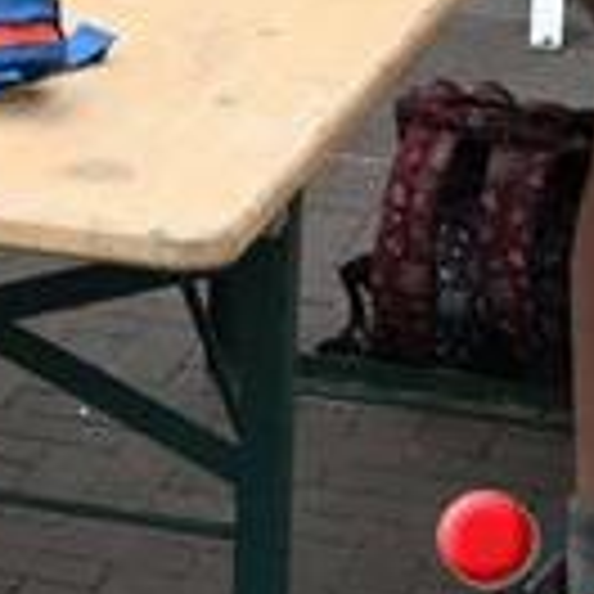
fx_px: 4698
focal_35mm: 242
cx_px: -716
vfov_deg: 7.0
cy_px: -488
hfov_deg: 6.9
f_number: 11
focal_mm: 38
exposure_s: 1/500
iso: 800
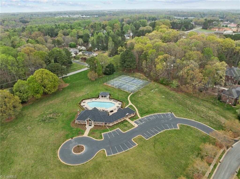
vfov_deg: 56.7
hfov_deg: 71.6
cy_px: 90
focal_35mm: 24
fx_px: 166
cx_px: 120
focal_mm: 12.29
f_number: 2.8
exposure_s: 1/800
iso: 140
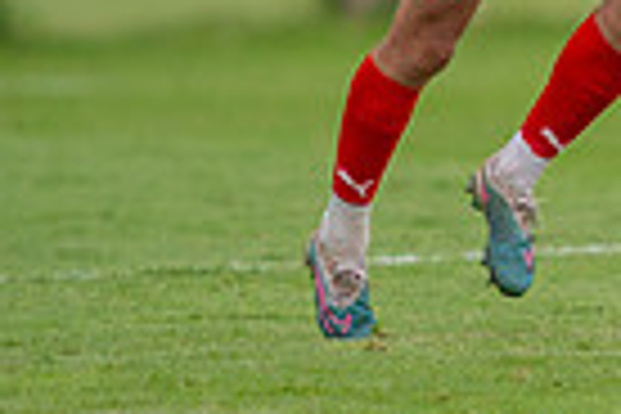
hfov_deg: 1.2
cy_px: -90
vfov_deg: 0.8
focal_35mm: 1760
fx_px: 30358
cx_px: 1076
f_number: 4
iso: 1000
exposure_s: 1/1250
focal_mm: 420
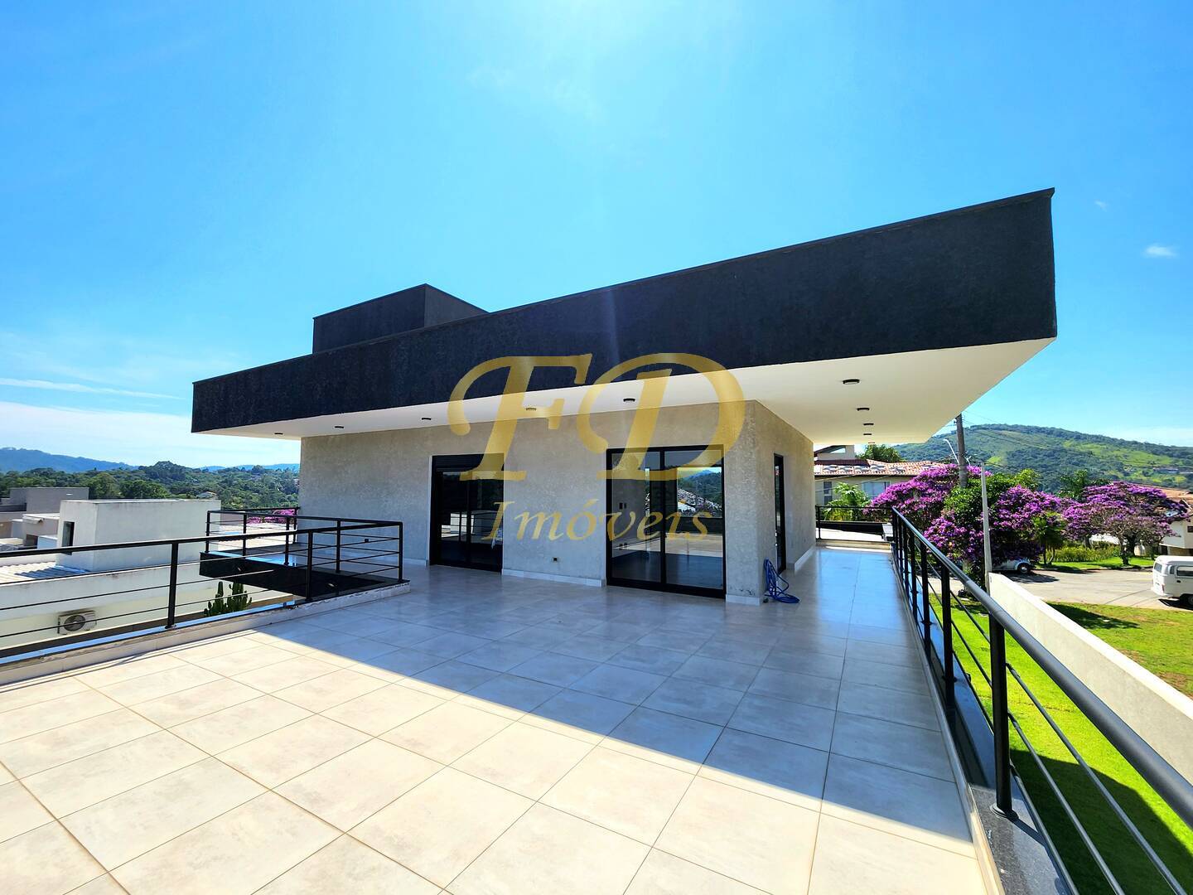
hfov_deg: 106.2
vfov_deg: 89.9
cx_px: 596
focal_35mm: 13
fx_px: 448
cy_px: 448
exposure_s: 1/3333
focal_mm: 2.2
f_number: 2.2
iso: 50
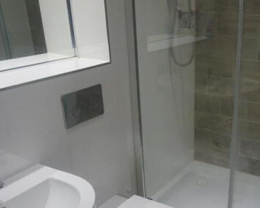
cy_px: 133
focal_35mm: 42
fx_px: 323
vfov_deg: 35.4
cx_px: 211
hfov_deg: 41.7
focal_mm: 16
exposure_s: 1/160
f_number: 4
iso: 640
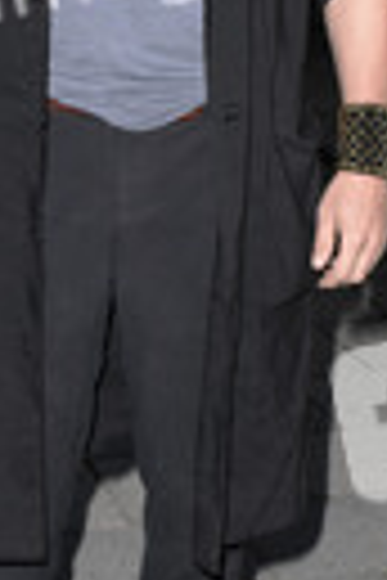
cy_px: 171
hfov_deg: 9.8
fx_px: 2257
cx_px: 153
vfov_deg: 14.6
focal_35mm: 140
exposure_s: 1/160
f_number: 6.3
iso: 640
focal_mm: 30
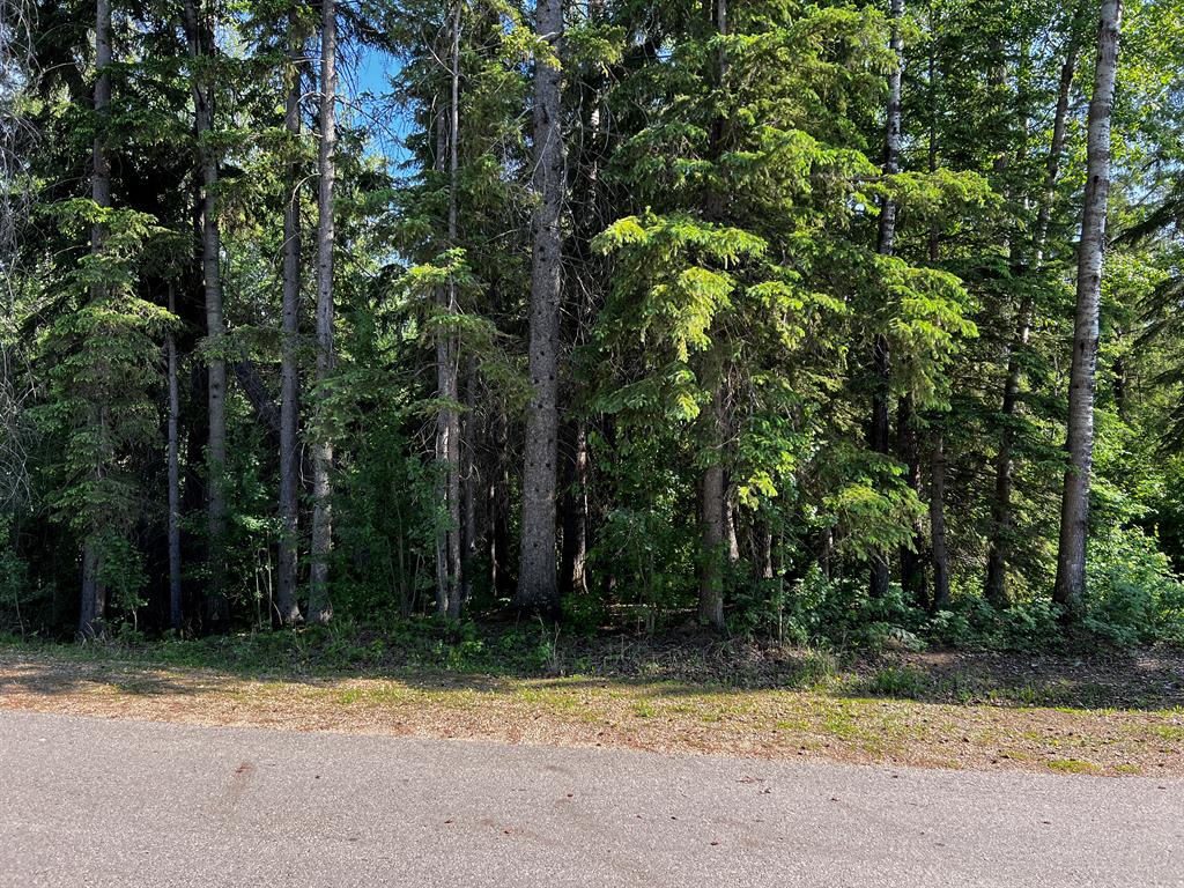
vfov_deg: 53.1
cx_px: 592
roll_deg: +0.2
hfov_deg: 67.3
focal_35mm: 26
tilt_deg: +2.5
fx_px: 889
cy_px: 444
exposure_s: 1/658
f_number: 1.5
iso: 50
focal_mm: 5.7
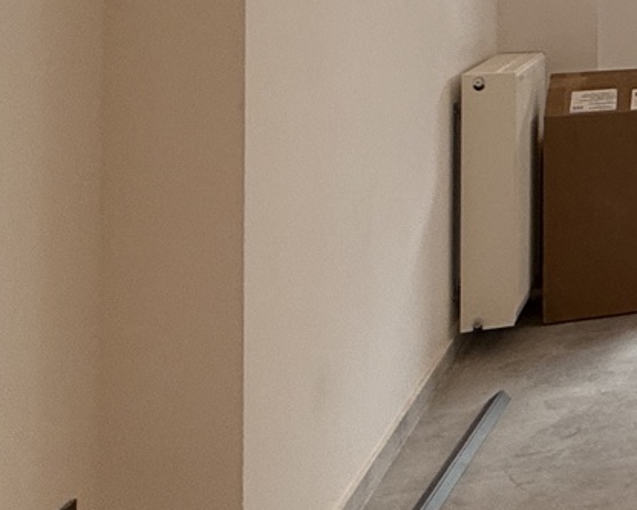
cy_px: -77
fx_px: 1188
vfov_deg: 22.6
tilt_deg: +1.2
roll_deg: -0.6
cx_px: 1363
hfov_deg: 17.5
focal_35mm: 63
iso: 64
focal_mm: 2.22
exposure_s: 1/99
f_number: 2.2
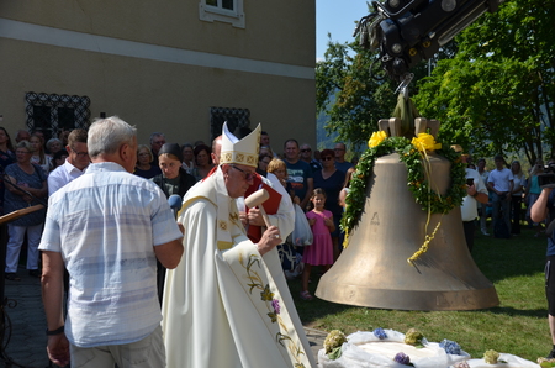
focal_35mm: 57
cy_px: 184
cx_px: 278
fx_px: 877
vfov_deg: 23.7
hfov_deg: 35.1
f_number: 8
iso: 100
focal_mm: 38
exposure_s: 1/250
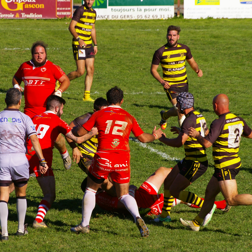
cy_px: 126
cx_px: 94
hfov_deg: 3.8
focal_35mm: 461
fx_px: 3797
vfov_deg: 3.8
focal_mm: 240
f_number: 9.5
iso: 400
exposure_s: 1/750
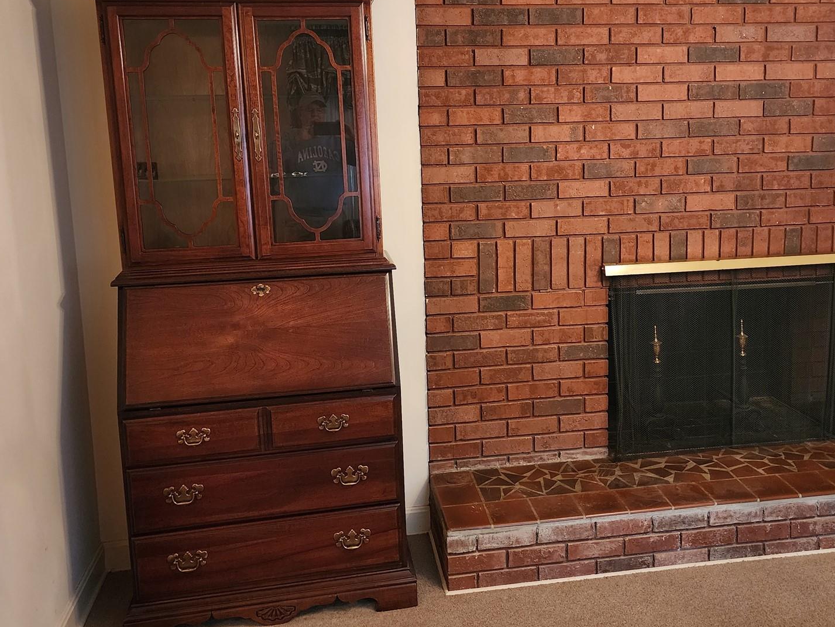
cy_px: 253
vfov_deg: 42.8
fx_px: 796
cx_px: 463
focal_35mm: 33
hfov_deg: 55.2
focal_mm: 6.4
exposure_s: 1/30
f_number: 1.8
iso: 640
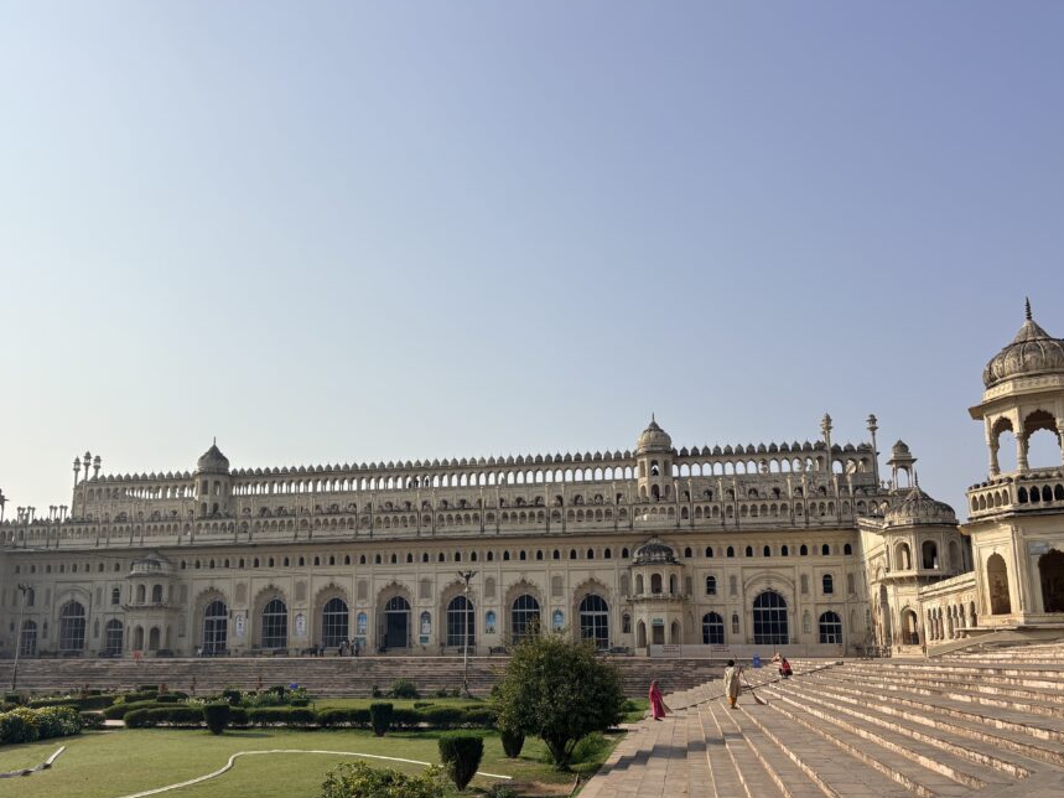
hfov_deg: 58.2
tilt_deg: +10.6
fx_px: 953
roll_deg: +0.6
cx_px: 466
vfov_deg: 45.3
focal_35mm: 31
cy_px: 466
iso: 50
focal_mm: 5.96
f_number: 1.6
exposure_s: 1/7813
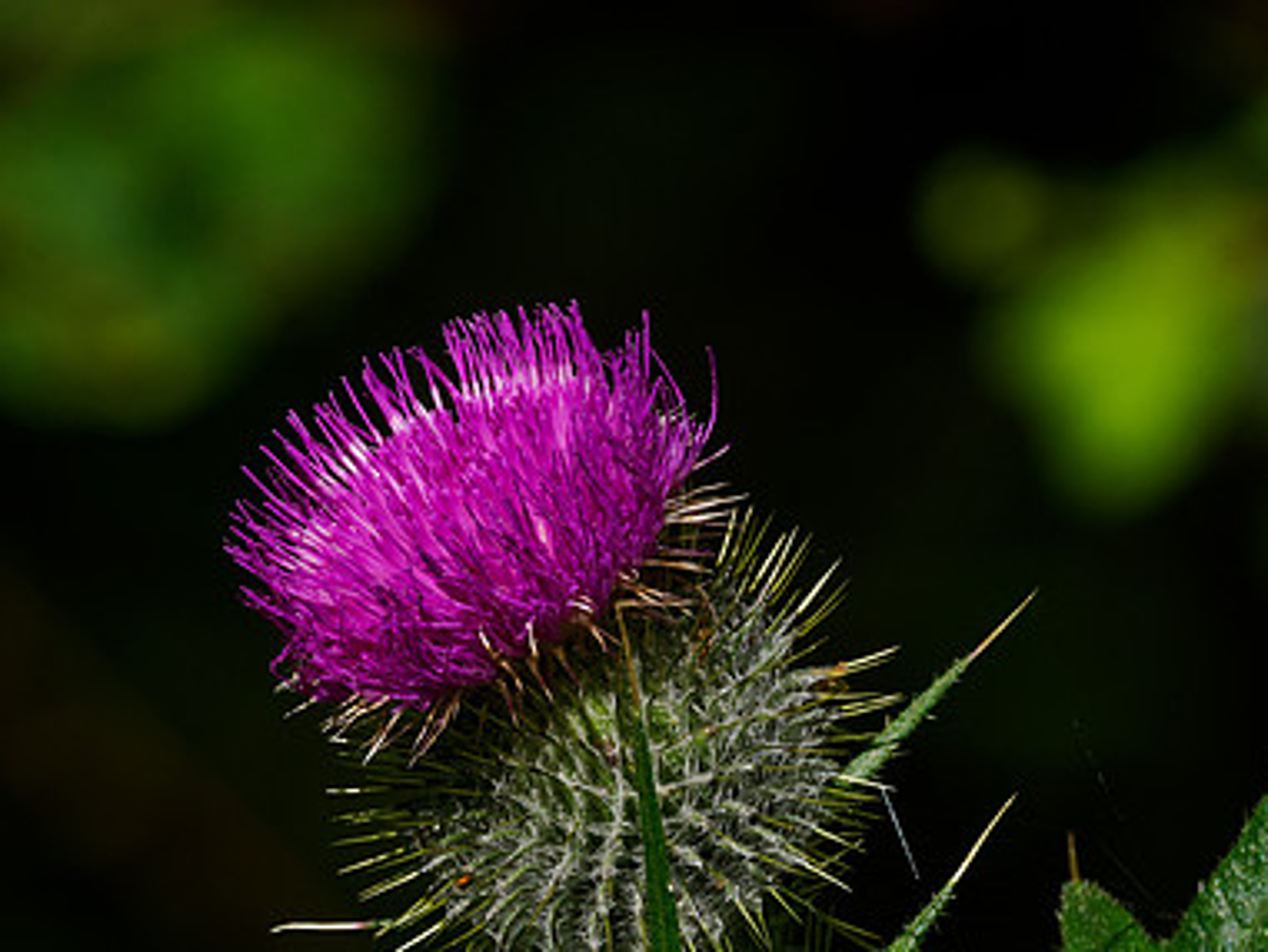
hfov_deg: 1.4
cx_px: 637
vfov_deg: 1.1
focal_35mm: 1391
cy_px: 516
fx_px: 50969
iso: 200
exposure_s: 1/500
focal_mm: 300
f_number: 8
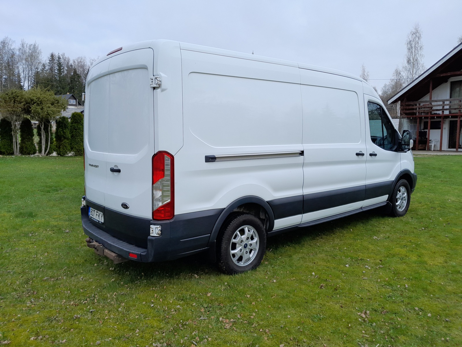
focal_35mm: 26
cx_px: 231
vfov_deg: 53.1
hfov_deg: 67.3
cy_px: 174
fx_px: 347
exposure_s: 1/1059
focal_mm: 4
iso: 40
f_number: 1.8
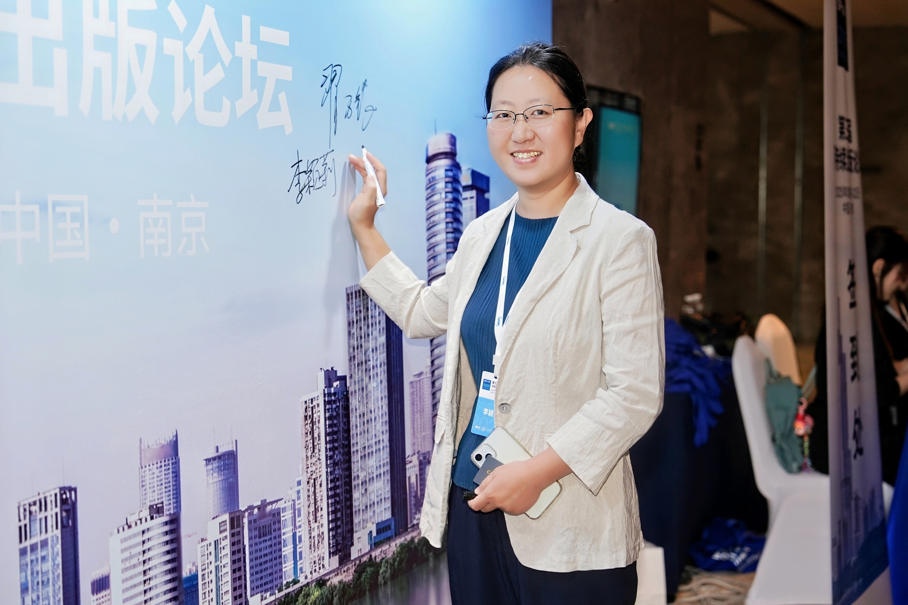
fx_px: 1437
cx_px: 454
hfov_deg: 35.1
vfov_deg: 23.8
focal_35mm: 57
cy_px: 302
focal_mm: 57
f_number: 3.2
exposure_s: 1/250
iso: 500
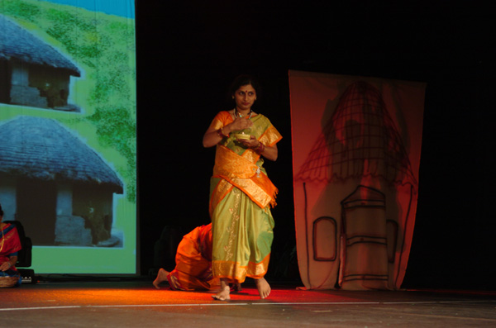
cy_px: 164
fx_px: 1134
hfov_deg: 24.7
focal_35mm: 82
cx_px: 248
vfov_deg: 16.5
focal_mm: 55
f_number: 2.8
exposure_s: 1/30
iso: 400
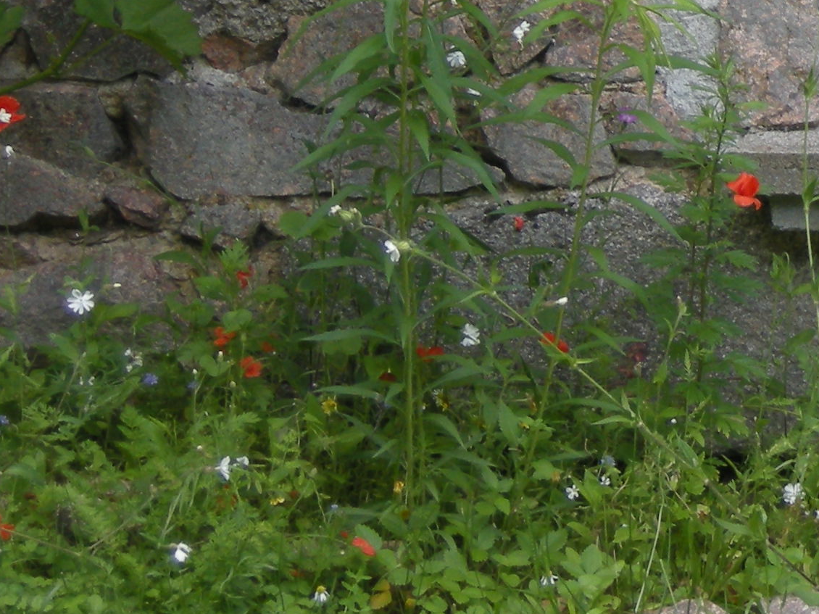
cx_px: 1397
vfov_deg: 5.6
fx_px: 6197
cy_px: -94
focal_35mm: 262
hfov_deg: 7.4
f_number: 3.9
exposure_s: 1/60.4
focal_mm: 15.7
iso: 77
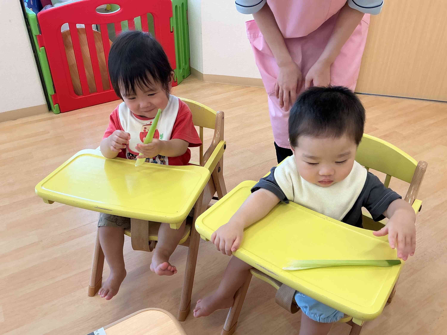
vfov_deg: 48.2
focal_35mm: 29
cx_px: 224
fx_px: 374
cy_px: 168
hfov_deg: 61.7
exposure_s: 1/120
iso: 50
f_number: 1.8
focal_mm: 3
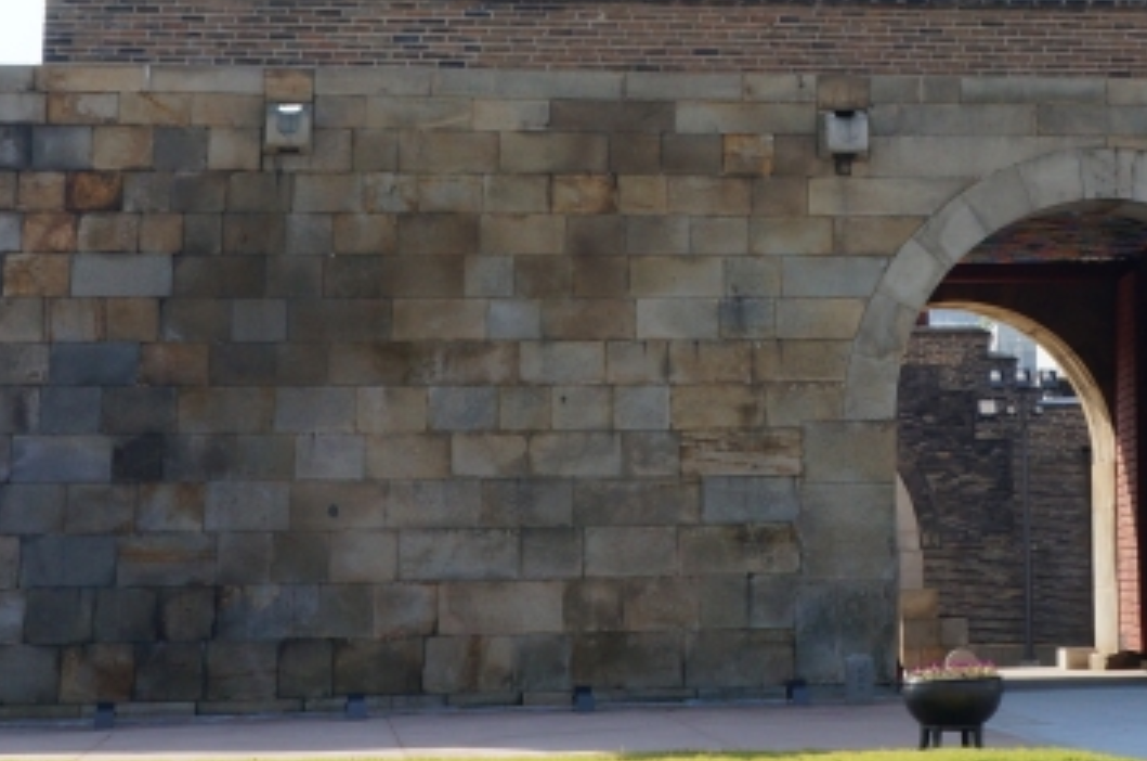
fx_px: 3244
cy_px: -185
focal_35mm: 102
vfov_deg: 13.0
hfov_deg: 19.6
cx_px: 1102
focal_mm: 24
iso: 200
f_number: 13
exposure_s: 1/160
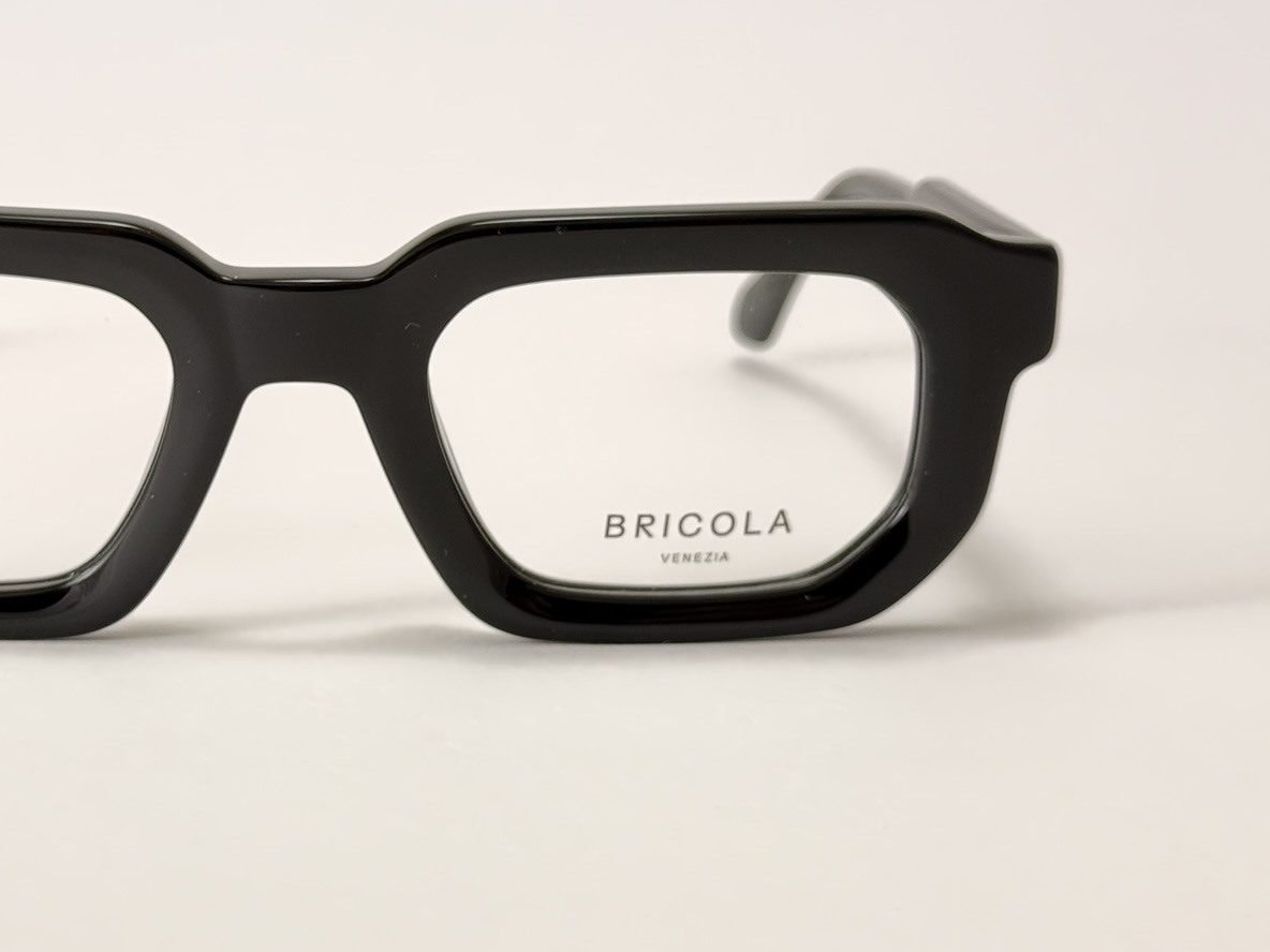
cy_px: 397
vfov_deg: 17.8
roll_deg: -0.5
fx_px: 3045
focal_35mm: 83
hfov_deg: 23.3
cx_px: 318
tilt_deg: -9.6
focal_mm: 6.76
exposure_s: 1/100
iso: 64
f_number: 1.78
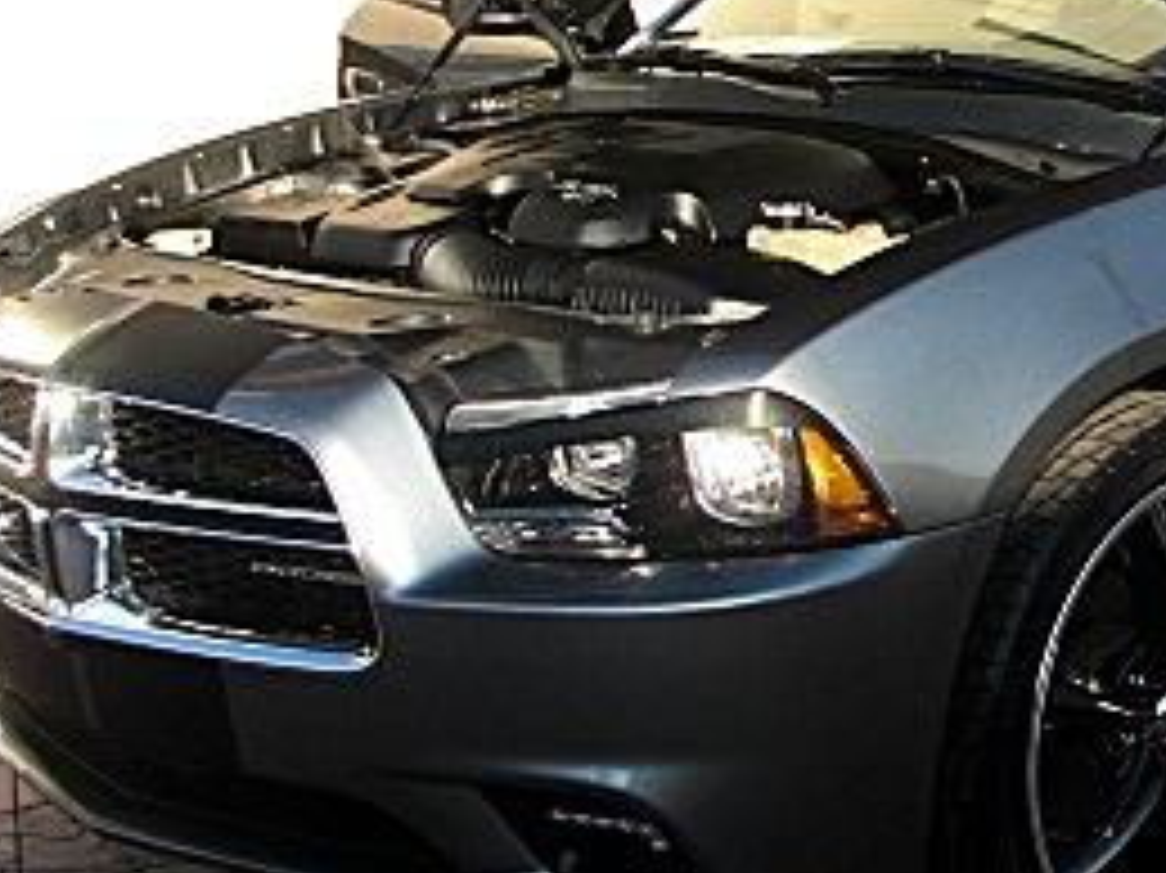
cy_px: 261
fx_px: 2996
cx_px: 1202
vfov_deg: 16.5
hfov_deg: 21.2
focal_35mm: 89
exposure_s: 1/250
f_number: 2.8
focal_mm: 6.3
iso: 50
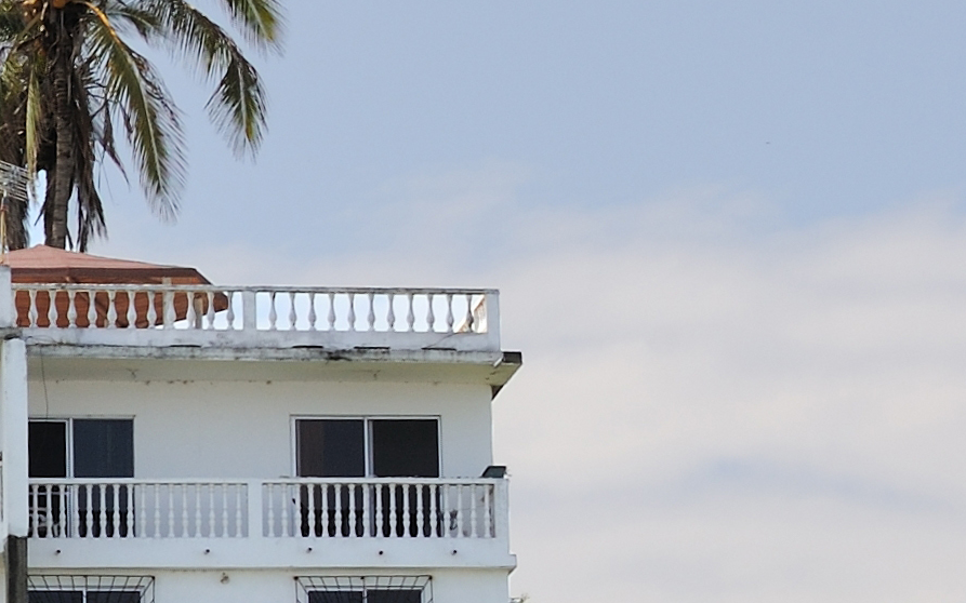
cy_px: 912
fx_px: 9582
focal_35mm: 364
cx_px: -1028
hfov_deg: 5.6
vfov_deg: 3.6
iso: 200
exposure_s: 1/320
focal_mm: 75
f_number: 10
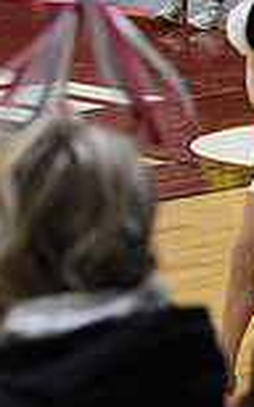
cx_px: 757
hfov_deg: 3.1
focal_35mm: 415
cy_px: 83
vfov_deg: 5.1
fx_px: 4605
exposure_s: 1/400
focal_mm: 72
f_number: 4
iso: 4000
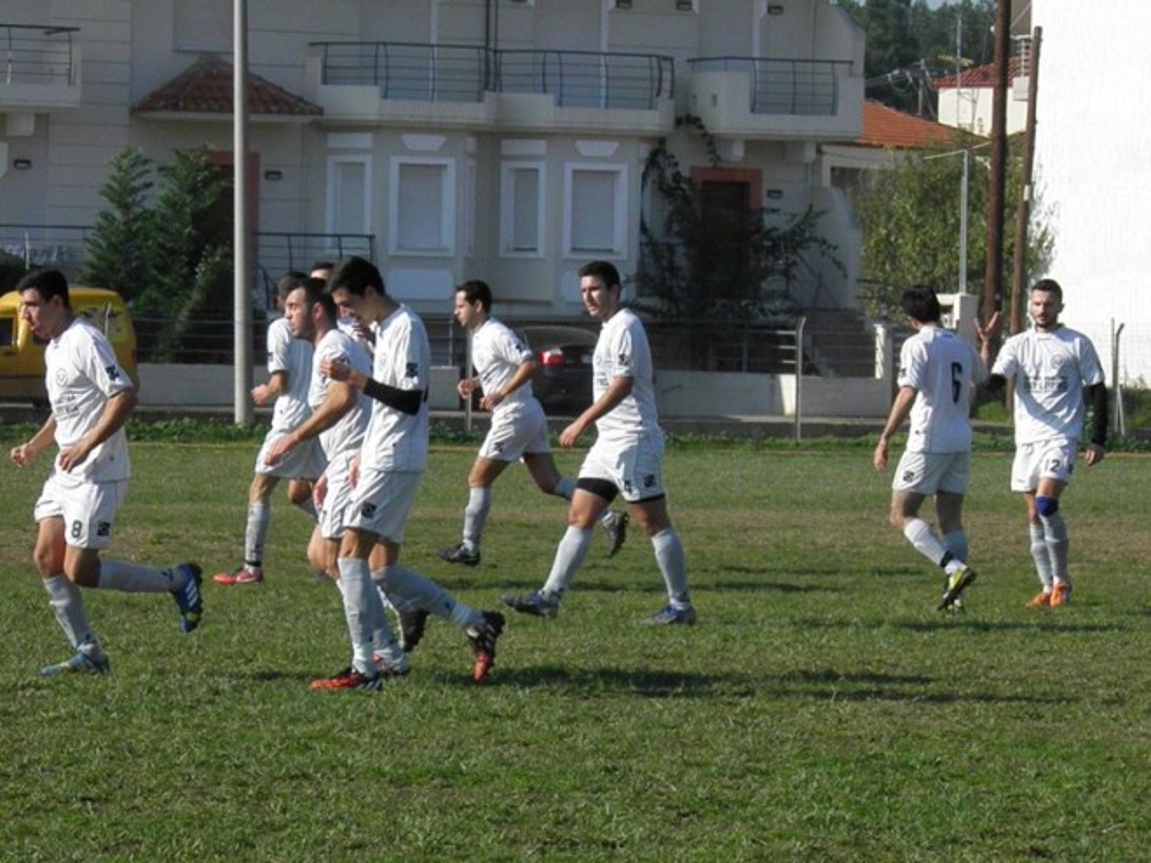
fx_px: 6052
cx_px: 576
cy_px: 432
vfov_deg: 8.2
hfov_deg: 10.9
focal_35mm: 182
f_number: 8.2
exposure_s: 1/1600
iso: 500
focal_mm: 32.7
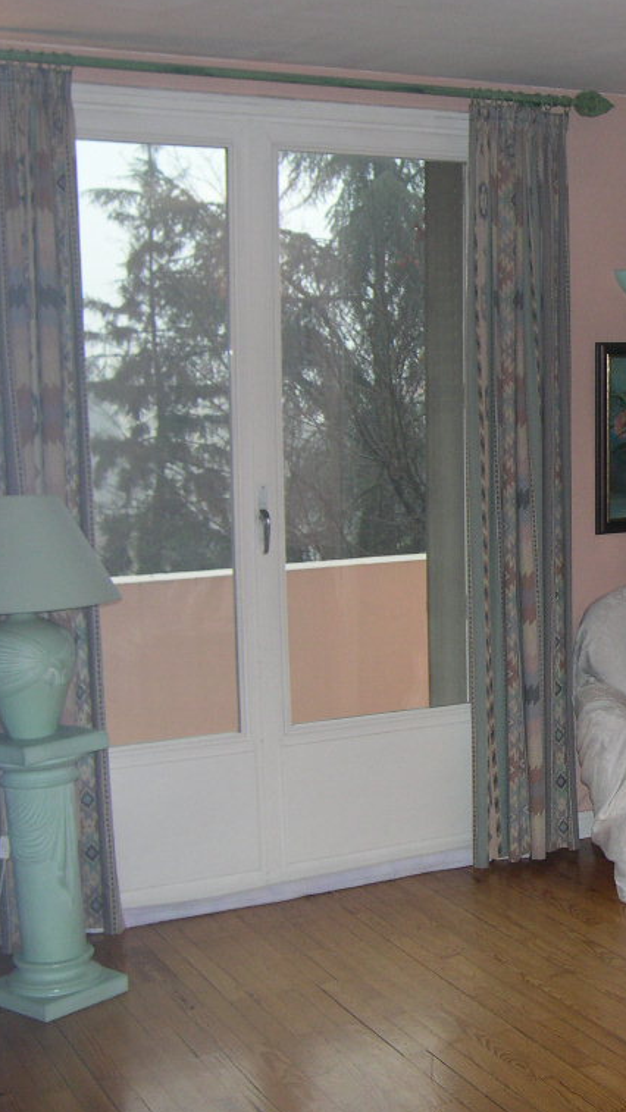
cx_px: 724
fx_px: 1652
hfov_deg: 20.3
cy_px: 557
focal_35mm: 56
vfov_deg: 37.2
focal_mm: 8
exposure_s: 1/60
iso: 181
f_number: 2.8
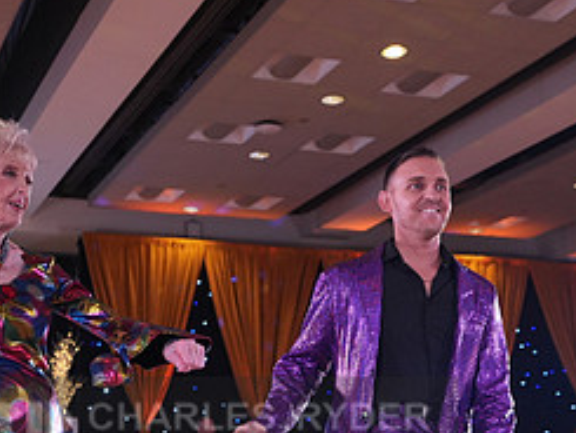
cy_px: 439
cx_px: 202
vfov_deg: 19.1
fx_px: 1249
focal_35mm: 75
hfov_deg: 25.9
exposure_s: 1/400
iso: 1250
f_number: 4
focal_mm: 33
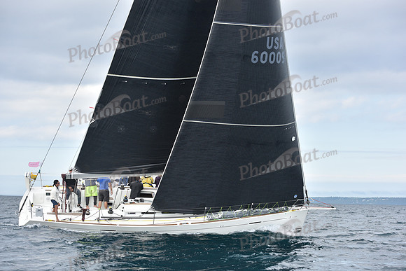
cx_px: 203
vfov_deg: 19.5
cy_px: 136
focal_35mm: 70
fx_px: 790
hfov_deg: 28.8
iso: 400
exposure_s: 1/800
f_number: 6.3
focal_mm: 70
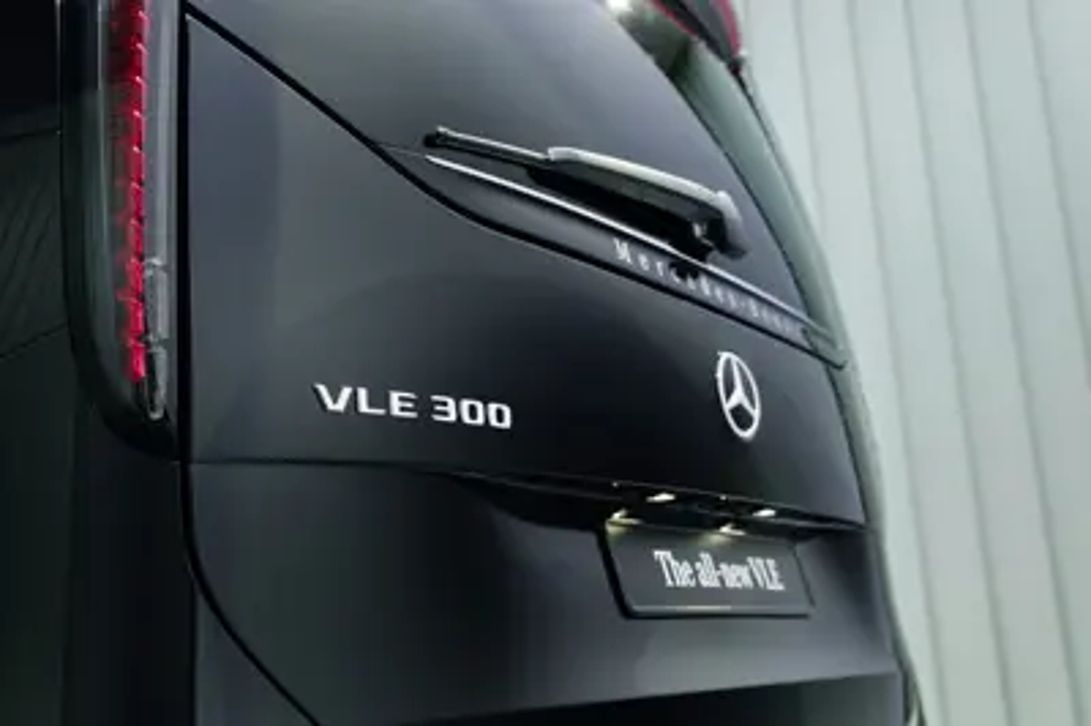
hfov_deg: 45.5
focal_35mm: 43
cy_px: 363
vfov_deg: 31.1
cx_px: 546
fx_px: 1302
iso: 100
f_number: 4
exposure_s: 1/13
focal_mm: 43
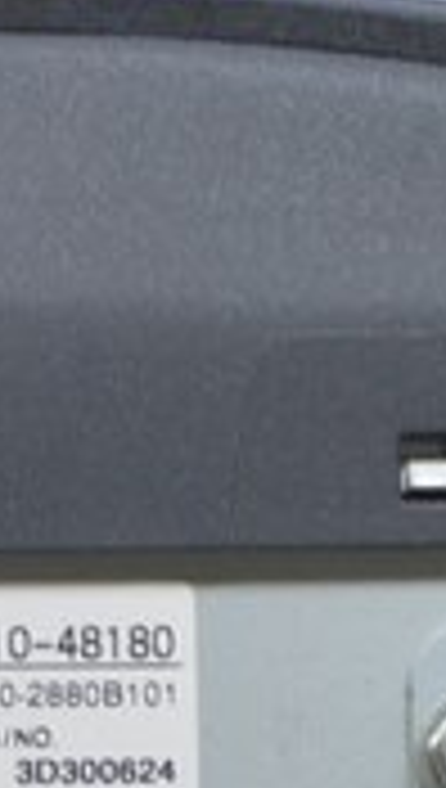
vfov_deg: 9.7
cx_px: -320
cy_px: 705
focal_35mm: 220
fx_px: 4605
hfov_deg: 5.5
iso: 400
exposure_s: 1/20
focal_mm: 24
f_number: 5.6
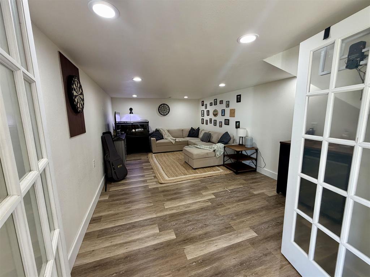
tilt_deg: -9.7
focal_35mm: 14
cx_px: 185
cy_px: 138
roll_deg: +1.7
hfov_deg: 102.1
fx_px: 150
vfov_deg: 85.7
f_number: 2.2
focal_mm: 2.22
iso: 200
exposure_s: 1/120
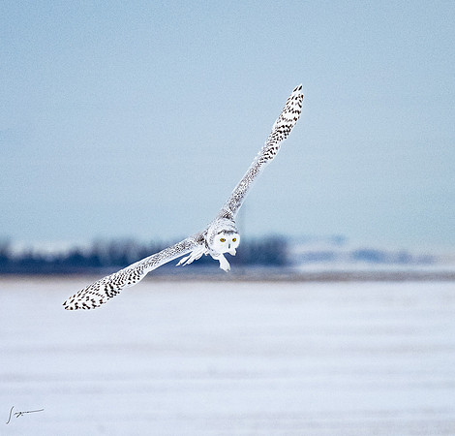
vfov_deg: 1.8
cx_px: 198
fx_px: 14050
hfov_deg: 1.9
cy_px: 221
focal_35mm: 965
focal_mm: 400
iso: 3200
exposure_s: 1/2000
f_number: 5.6
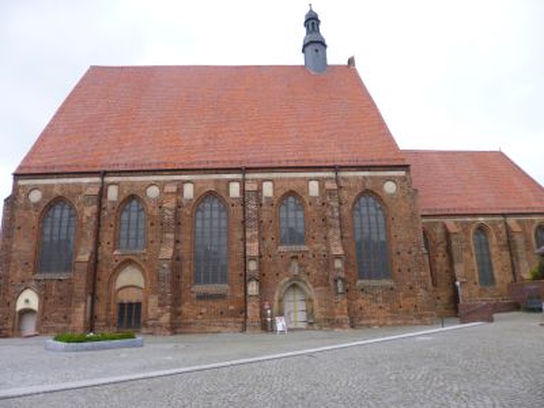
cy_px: 204
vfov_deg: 56.8
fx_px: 377
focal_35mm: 24
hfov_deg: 71.6
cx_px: 272
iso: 100
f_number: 2.5
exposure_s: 1/640
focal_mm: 4.3
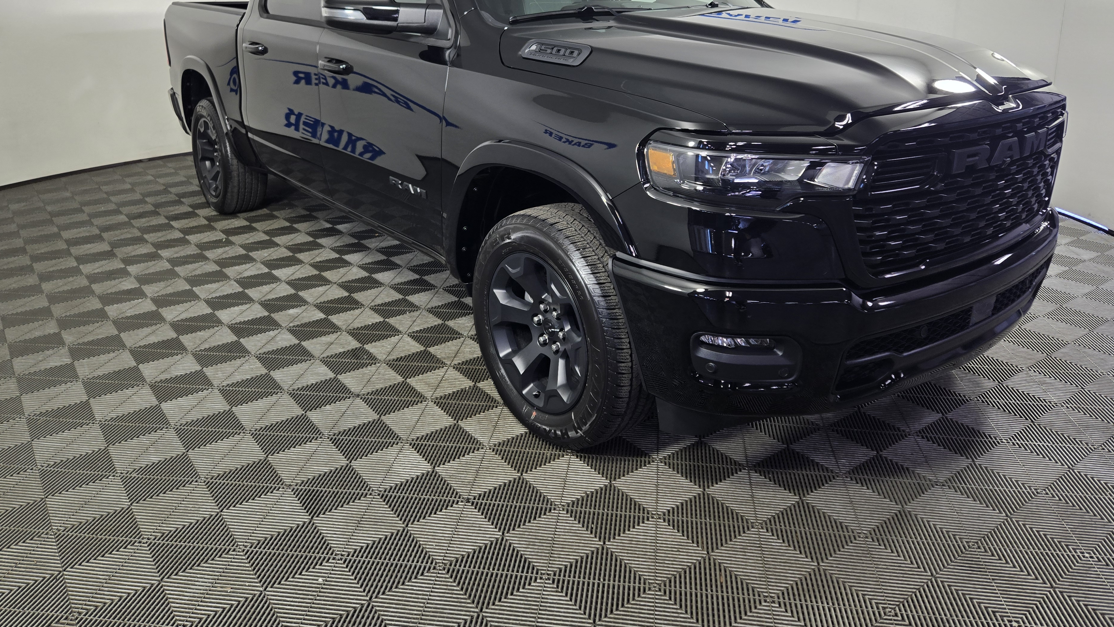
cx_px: 550
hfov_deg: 69.9
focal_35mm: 27
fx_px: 798
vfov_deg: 42.0
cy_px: 179
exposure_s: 1/120
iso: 64
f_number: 1.8
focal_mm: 5.4
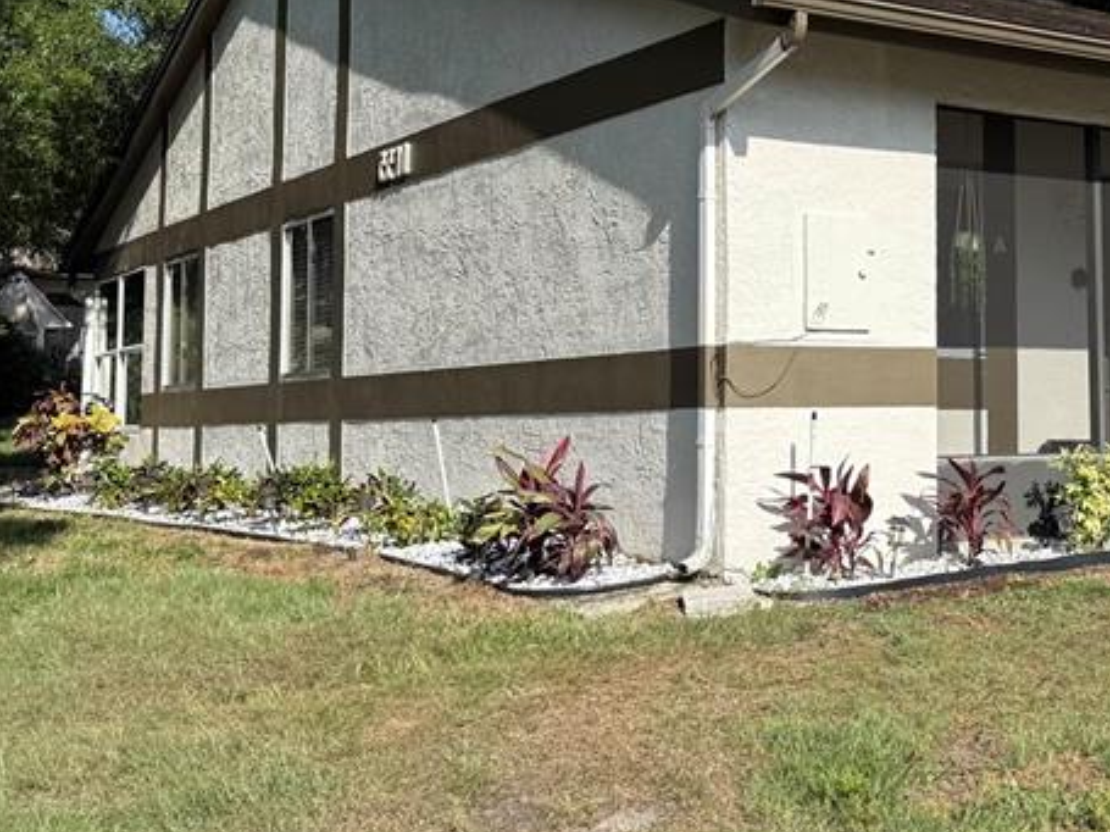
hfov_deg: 34.0
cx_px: 949
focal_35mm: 54
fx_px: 1731
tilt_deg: +6.3
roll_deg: +0.8
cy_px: 244
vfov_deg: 26.8
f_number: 1.78
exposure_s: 1/3953
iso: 80
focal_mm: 6.76
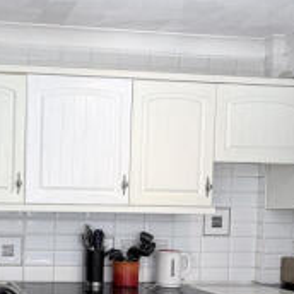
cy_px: 230
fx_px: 404
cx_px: -30
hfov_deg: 34.5
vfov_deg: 38.7
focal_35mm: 42
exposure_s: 1/121
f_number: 2.2
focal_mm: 2.22
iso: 50
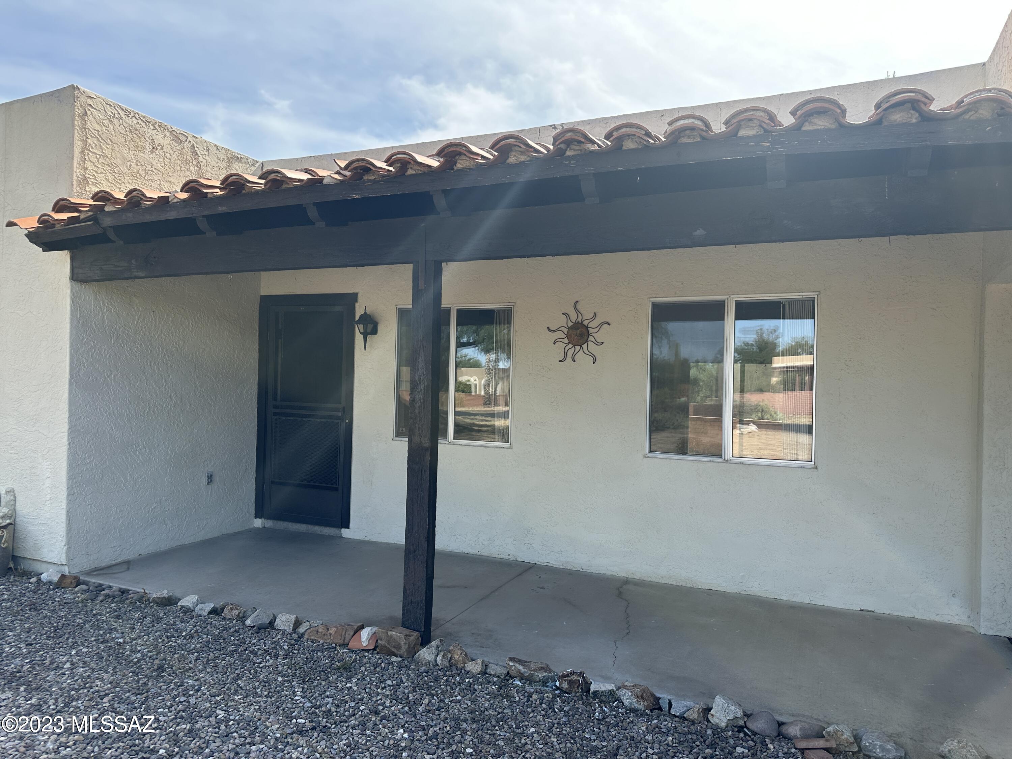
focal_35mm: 24
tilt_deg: +0.9
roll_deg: -1.5
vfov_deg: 56.8
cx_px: 506
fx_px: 702
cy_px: 380
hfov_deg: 71.6
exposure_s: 1/1664
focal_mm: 6.86
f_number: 1.78
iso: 80
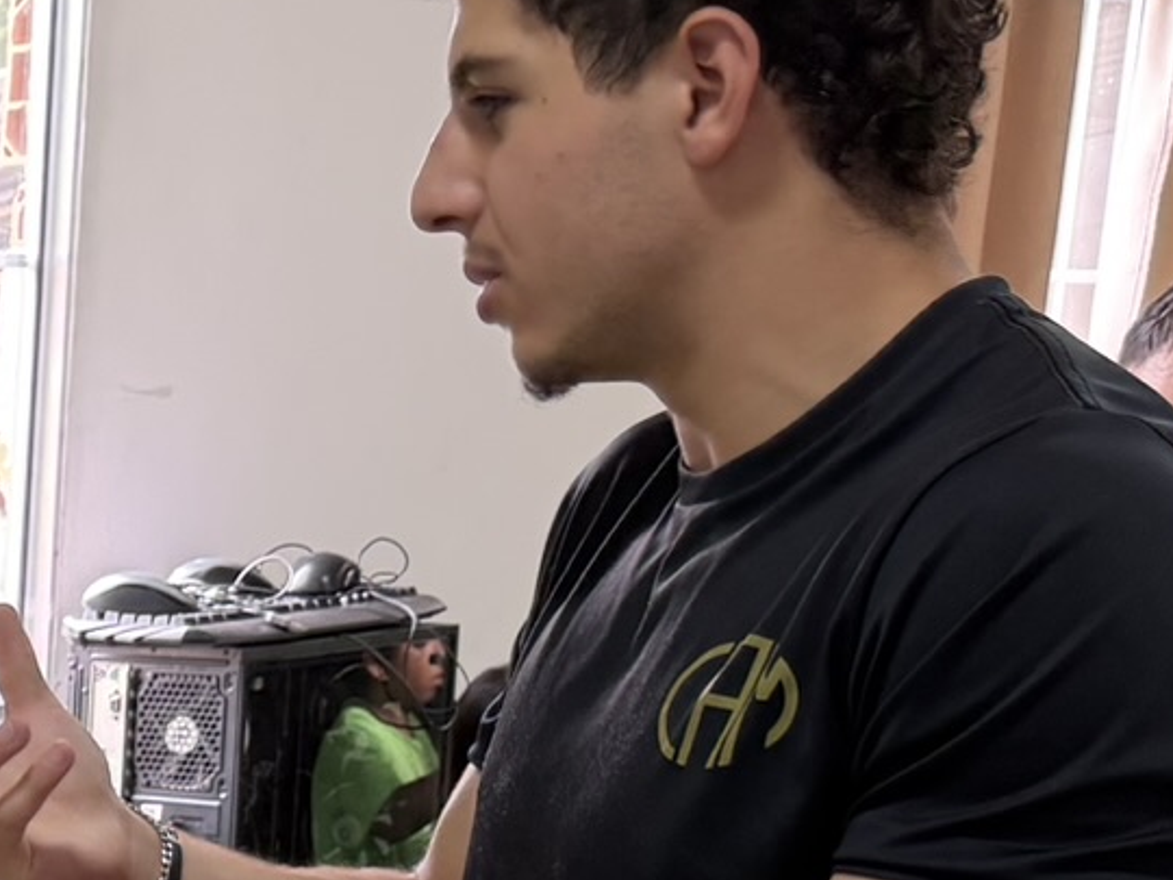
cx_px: -786
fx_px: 3084
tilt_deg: -13.8
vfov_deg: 15.4
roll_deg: +0.8
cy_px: 1193
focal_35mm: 91
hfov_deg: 18.1
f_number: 1.78
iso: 160
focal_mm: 6.76
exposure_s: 1/60
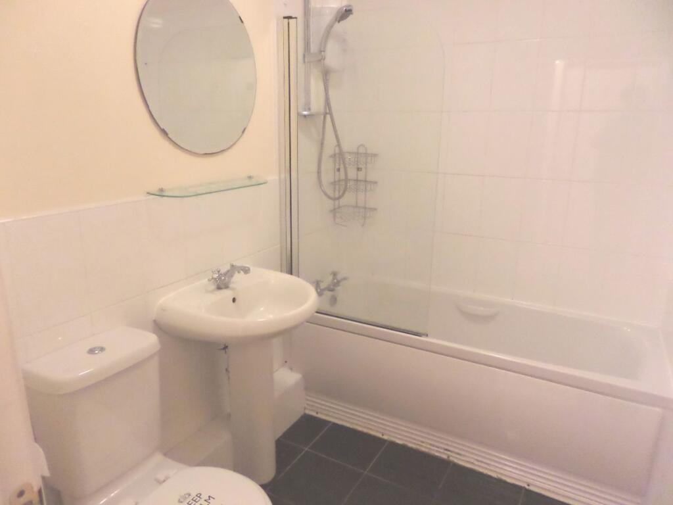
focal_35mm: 24
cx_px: 336
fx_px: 467
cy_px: 252
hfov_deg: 71.6
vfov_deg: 56.8
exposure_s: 1/20
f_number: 3.1
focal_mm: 4.3
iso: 480
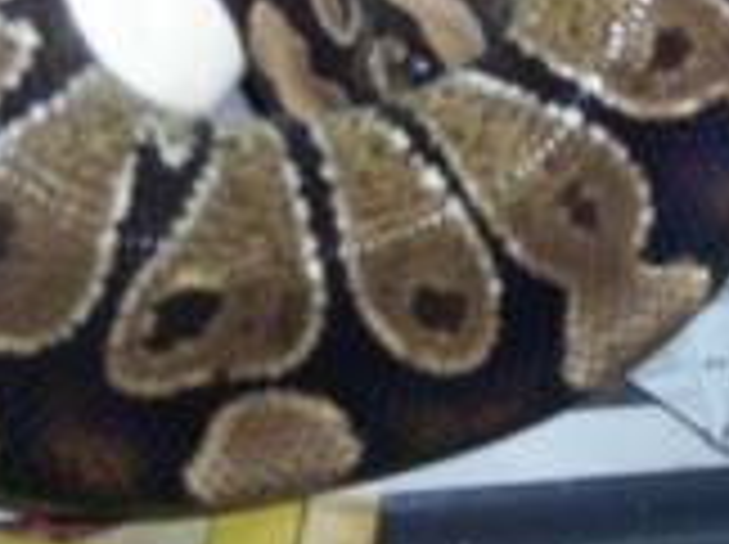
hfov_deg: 20.8
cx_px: 230
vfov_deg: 15.2
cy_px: -90
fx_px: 1977
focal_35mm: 94
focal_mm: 8
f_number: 2.8
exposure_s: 1/30
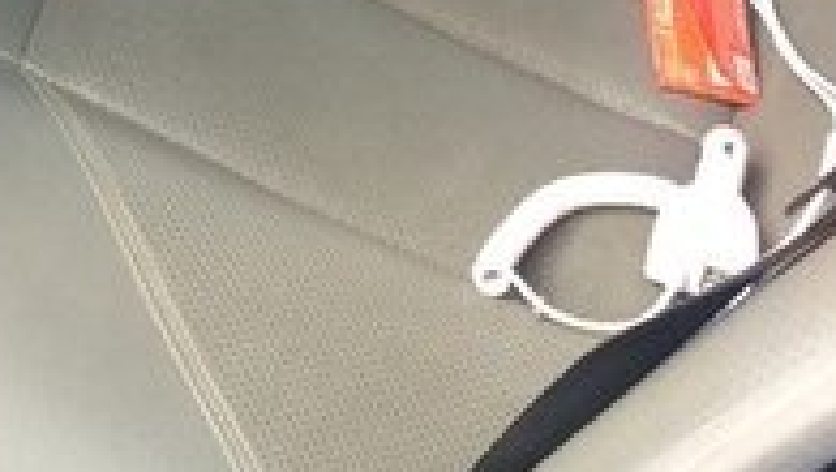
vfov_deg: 10.8
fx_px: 2374
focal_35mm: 107
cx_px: 189
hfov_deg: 19.8
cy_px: -303
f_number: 2.2
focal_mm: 4.15
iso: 32
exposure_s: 1/50
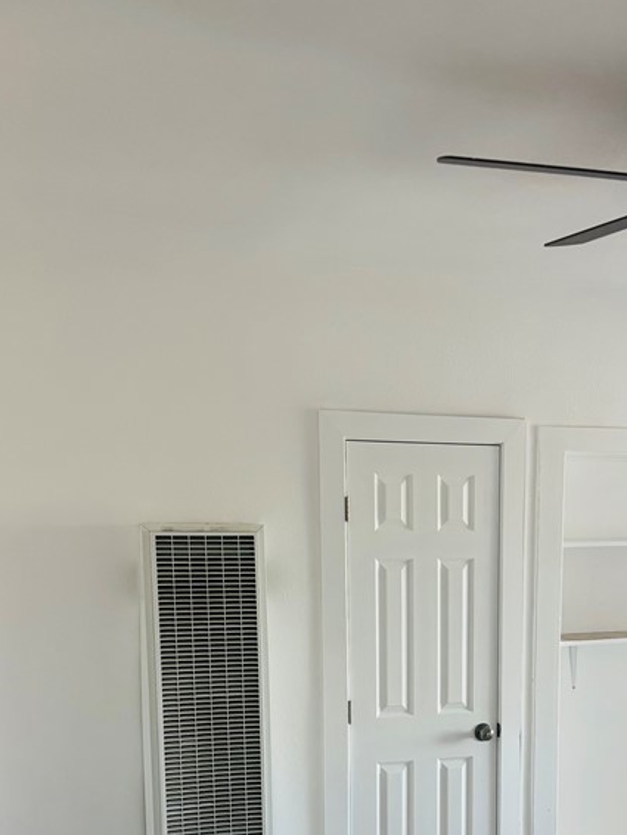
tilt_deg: -7.2
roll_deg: -0.3
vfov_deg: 38.8
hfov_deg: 30.4
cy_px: 676
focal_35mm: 47
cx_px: 469
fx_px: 1134
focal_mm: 5.96
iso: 250
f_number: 1.6
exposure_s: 1/60
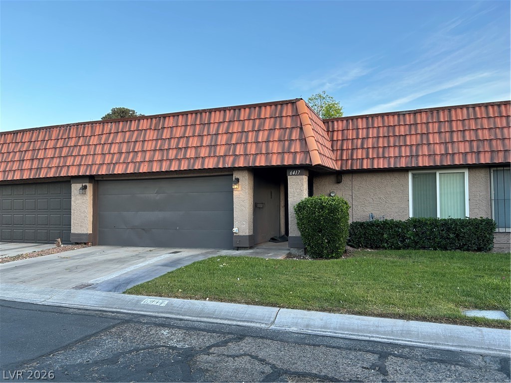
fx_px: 384
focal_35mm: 26
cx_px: 256
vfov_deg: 53.1
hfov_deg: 67.3
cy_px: 192
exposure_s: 1/160
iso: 64
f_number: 1.5
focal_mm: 5.7
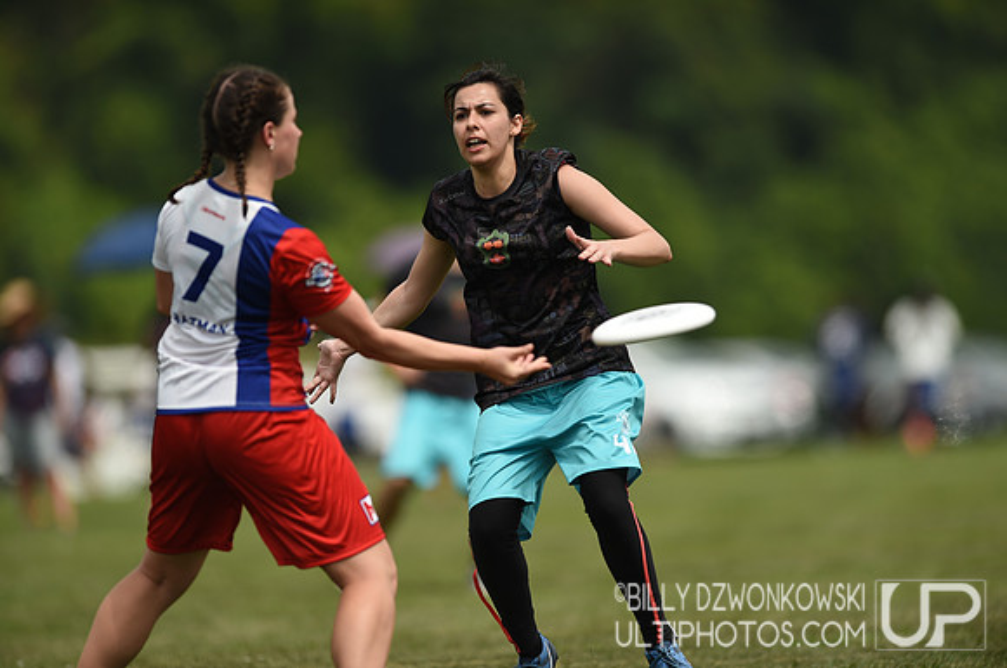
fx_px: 11173
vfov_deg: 3.4
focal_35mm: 400
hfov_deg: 5.2
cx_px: 504
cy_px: 334
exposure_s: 1/2500
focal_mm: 400
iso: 100
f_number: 2.8
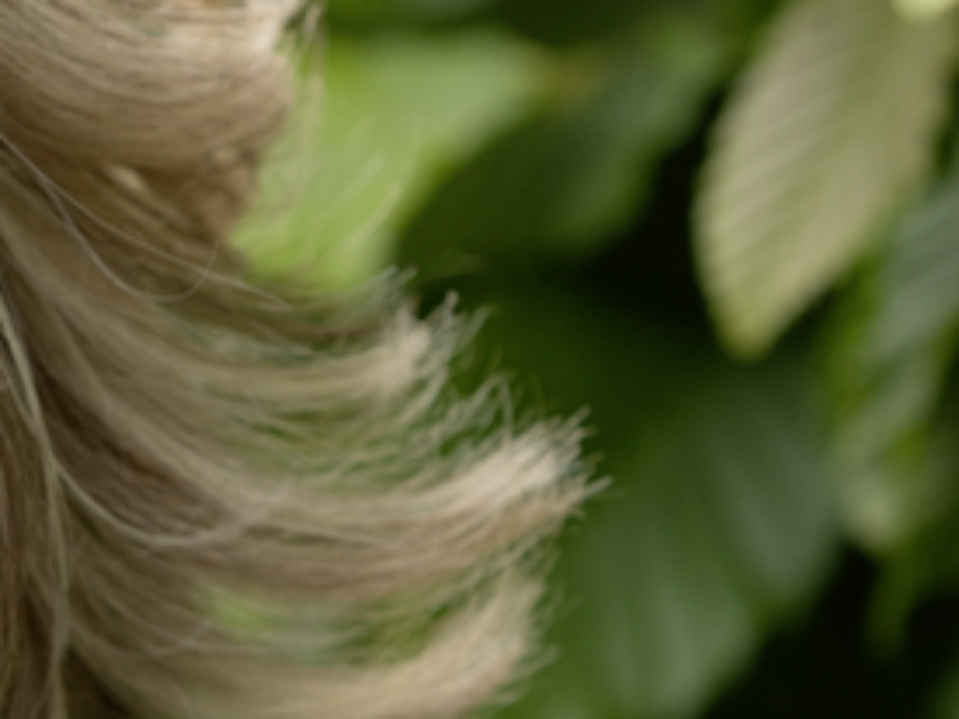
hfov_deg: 4.1
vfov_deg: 3.1
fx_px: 13132
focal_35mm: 474
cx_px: -1077
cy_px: 981
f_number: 4
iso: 200
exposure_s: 1/250
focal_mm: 85
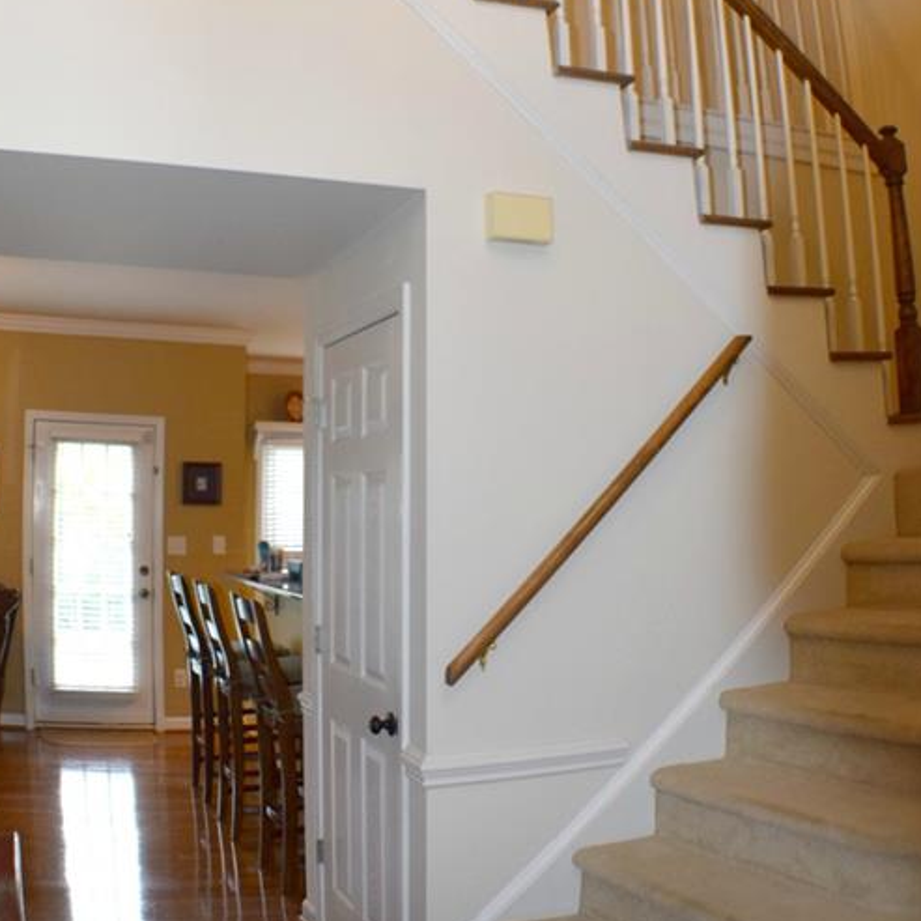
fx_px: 1615
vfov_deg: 31.3
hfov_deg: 31.8
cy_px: 245
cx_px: 452
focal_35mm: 54
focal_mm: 27
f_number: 5
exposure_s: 1/100
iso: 800
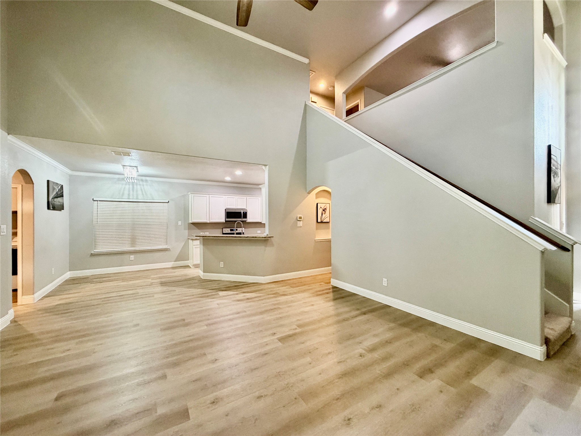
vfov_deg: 85.7
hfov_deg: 102.1
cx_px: 290
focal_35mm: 14
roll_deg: +1.0
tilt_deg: -0.3
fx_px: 235
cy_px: 218
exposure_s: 1/60
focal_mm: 2.22
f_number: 2.2
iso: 400
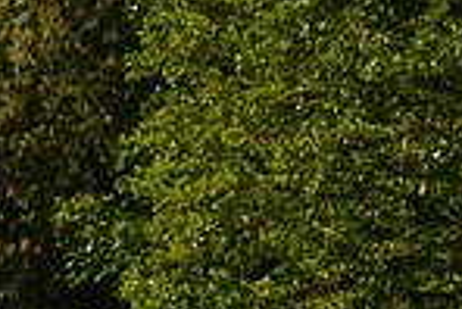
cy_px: 409
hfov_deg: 4.3
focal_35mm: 476
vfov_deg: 2.9
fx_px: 6113
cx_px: -442
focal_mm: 55
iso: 400
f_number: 11
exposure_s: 1/400
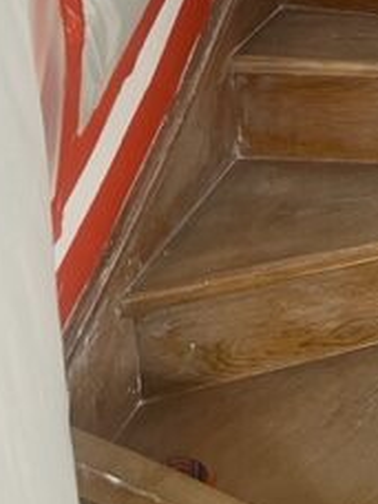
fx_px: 1063
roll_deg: -2.8
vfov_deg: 24.8
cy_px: -51
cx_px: 464
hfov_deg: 19.0
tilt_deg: -18.9
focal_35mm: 73
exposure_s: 1/84
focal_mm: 5.1
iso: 125
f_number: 1.6
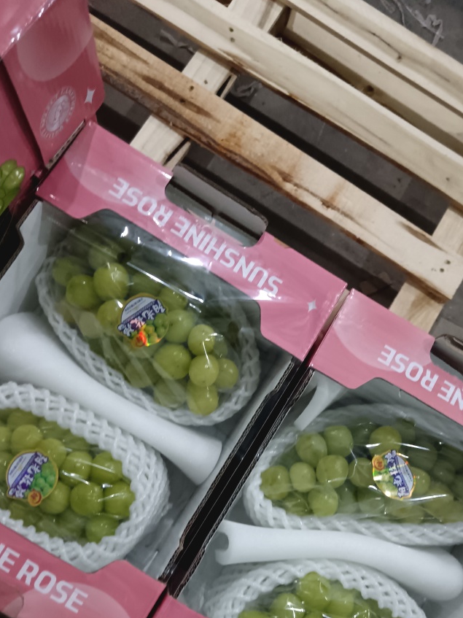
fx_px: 607
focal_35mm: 34
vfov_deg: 53.4
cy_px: 387
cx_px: 262
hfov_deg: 41.7
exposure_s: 1/20
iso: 3166
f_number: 1.9
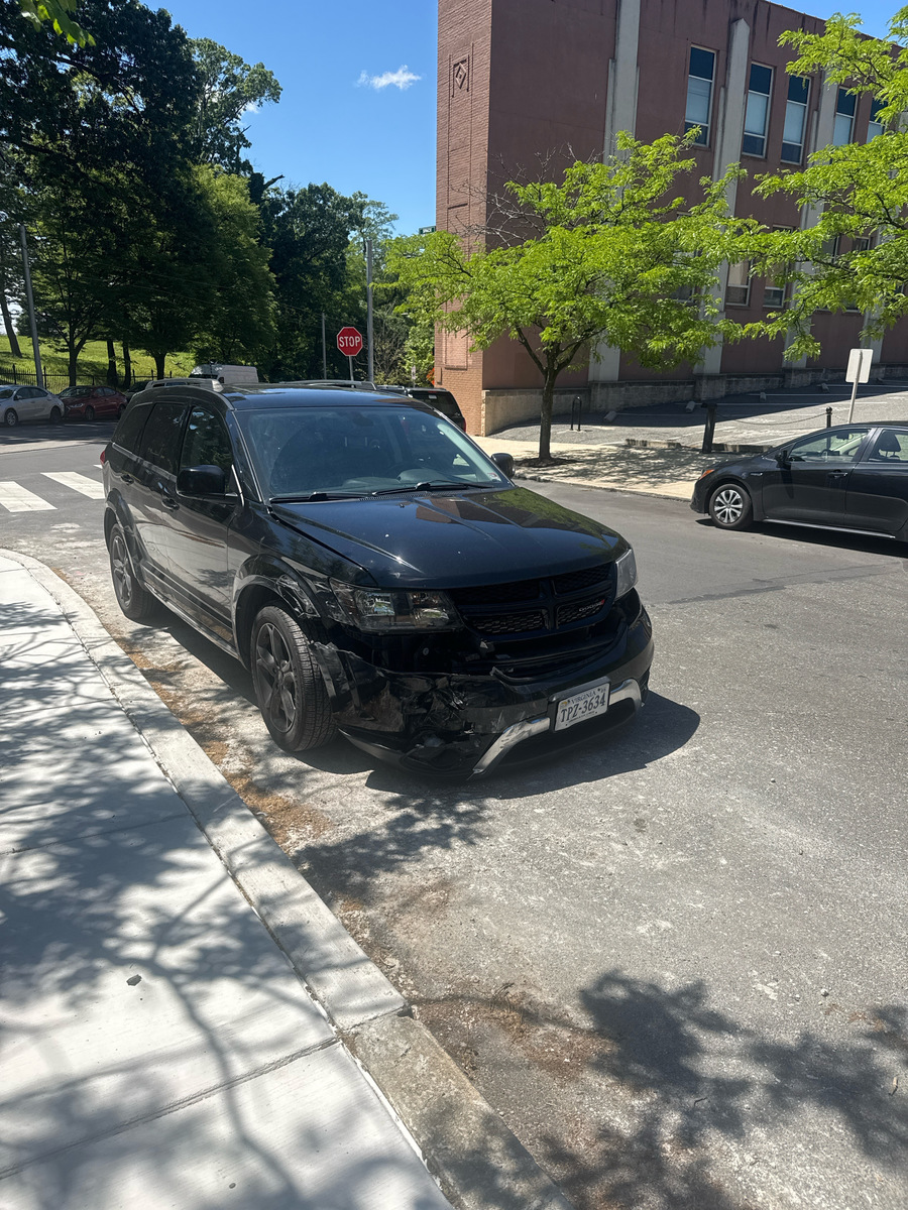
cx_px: 454
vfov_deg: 71.6
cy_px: 605
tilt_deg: -17.4
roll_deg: -1.8
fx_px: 839
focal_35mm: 24
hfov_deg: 56.8
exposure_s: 1/4608
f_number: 1.78
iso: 80
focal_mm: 6.76
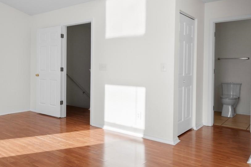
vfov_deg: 43.0
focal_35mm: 30
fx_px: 209
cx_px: 72
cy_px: 57
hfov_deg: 59.5
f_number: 5
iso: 100
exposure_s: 1/100
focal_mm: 10
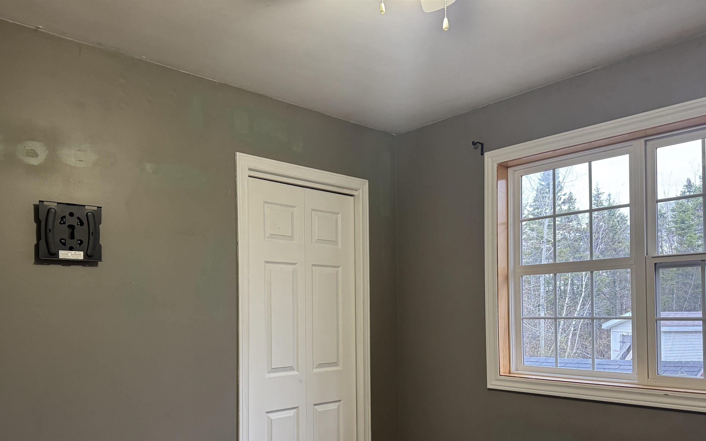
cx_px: 355
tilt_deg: +0.1
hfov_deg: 64.6
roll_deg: +0.4
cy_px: 301
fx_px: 558
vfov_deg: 42.4
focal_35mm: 29
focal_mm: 6.76
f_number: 1.78
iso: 400
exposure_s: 1/60
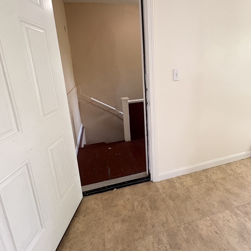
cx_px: 125
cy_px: 97
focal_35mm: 17
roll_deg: +7.3
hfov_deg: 84.0
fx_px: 139
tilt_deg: -8.4
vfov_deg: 82.7
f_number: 2.2
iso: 400
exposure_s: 1/60
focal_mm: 2.22
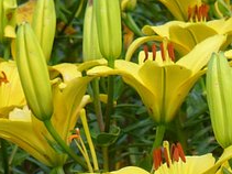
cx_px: 188
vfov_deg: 4.9
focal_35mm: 301
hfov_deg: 6.6
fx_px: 2016
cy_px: 210
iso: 100
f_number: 3.9
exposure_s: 1/160
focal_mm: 11
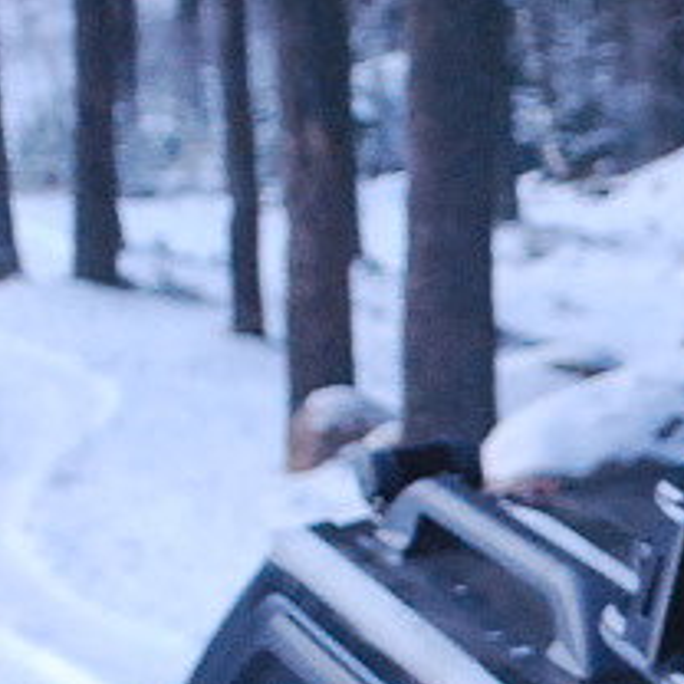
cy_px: 827
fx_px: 5857
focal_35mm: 262
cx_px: 1486
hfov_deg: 6.4
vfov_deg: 6.6
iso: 1600
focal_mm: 44
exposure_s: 1/13
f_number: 5.3
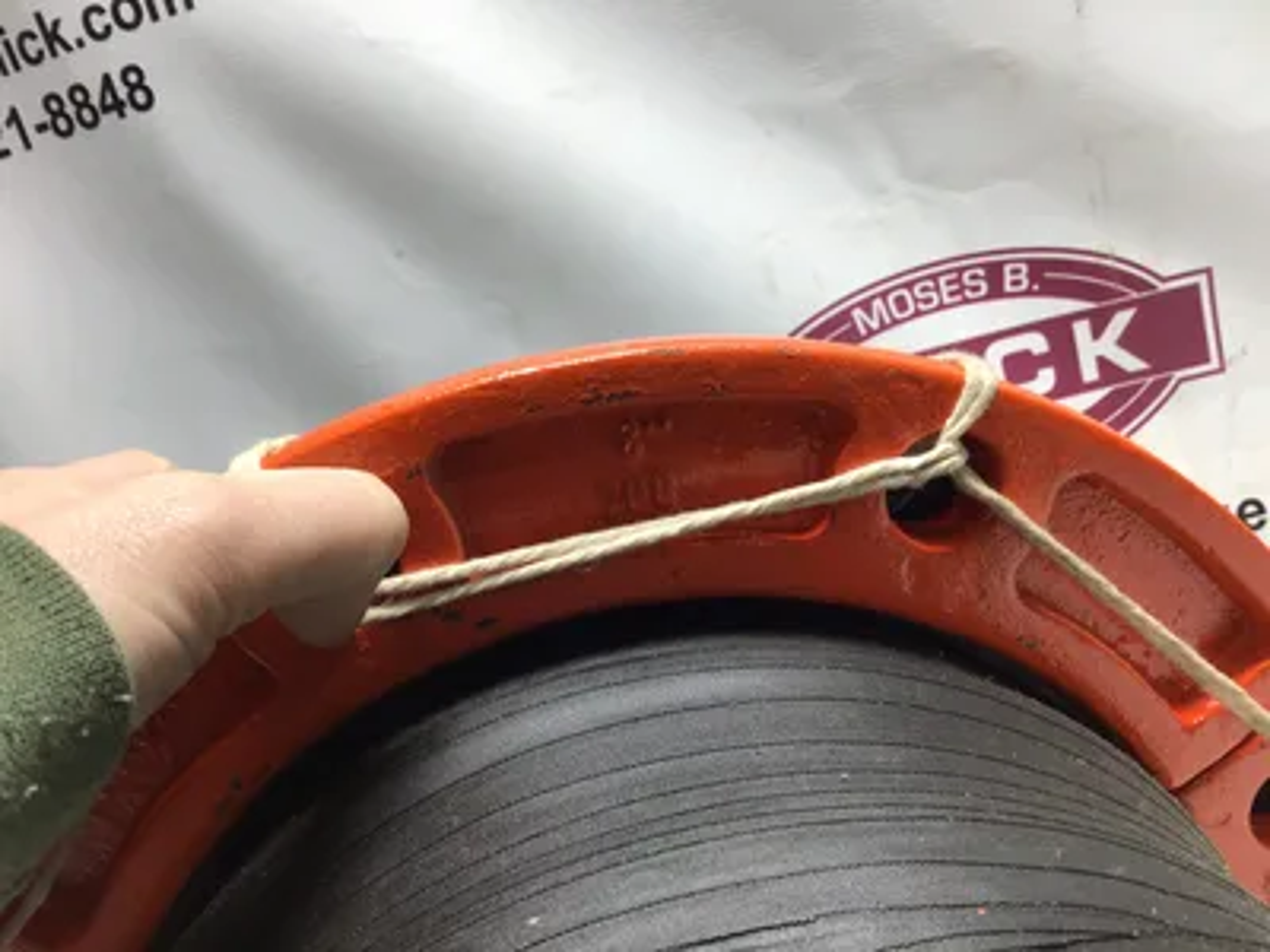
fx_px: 1137
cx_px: 635
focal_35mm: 31
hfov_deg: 58.4
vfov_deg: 45.4
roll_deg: +14.1
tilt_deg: -14.4
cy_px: 476
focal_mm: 3.3
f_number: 2.4
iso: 32
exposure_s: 1/60
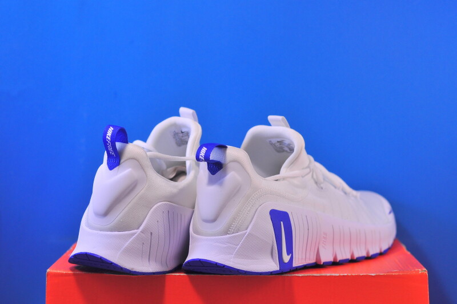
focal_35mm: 75
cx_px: 228
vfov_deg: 18.1
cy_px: 152
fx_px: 951
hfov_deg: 27.0
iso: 250
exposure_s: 1/250
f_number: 3.2
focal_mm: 50
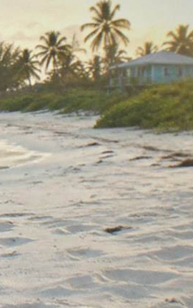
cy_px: 225
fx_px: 1389
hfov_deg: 7.8
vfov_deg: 12.7
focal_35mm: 165
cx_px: -119
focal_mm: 70
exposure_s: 1/400
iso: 160
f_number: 8
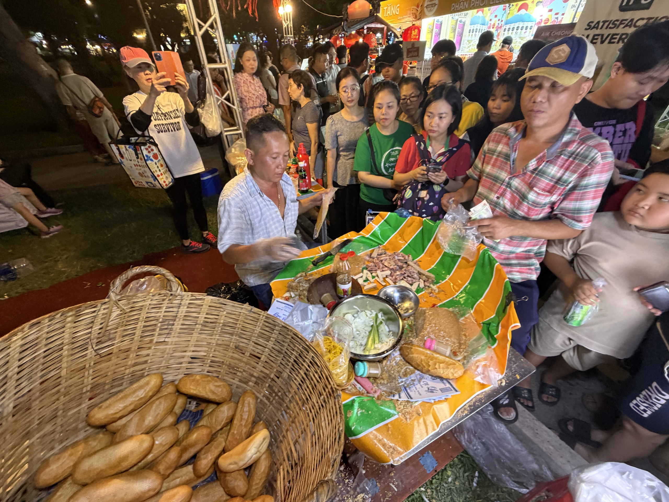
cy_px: 251
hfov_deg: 102.1
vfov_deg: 85.7
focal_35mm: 14
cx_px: 334
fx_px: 271
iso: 320
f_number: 2.2
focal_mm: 2.22
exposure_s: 1/50
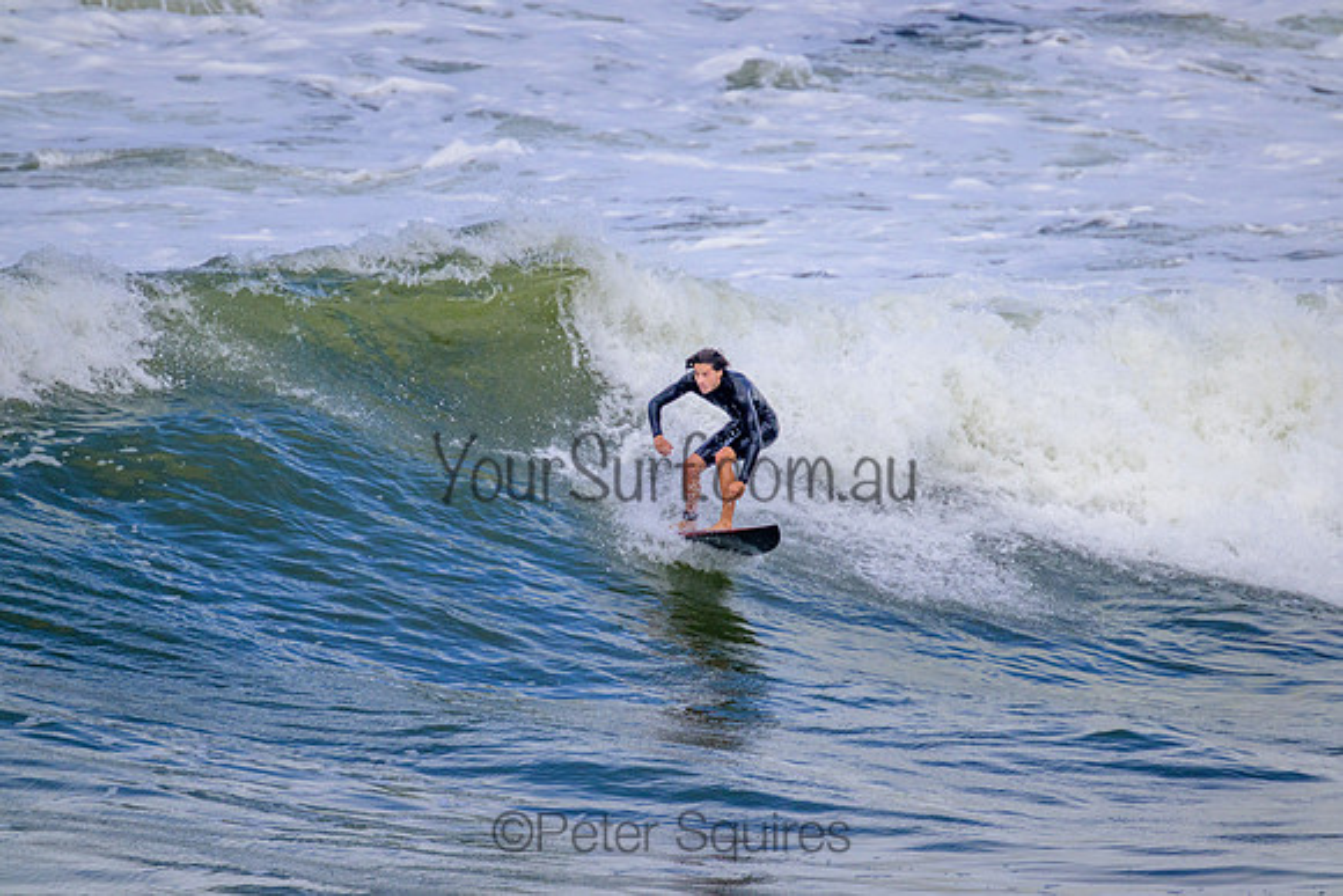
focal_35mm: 800
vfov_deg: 1.7
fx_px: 29850
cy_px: 448
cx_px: 672
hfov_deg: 2.6
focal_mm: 800
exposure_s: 1/2000
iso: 720
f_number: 11
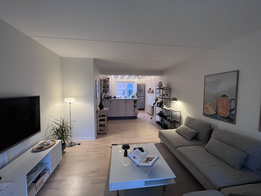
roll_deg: +0.1
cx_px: 130
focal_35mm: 13
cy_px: 98
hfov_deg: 106.2
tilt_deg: -3.5
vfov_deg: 89.9
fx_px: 98
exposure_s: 1/50
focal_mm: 1.57
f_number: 1.8
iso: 250
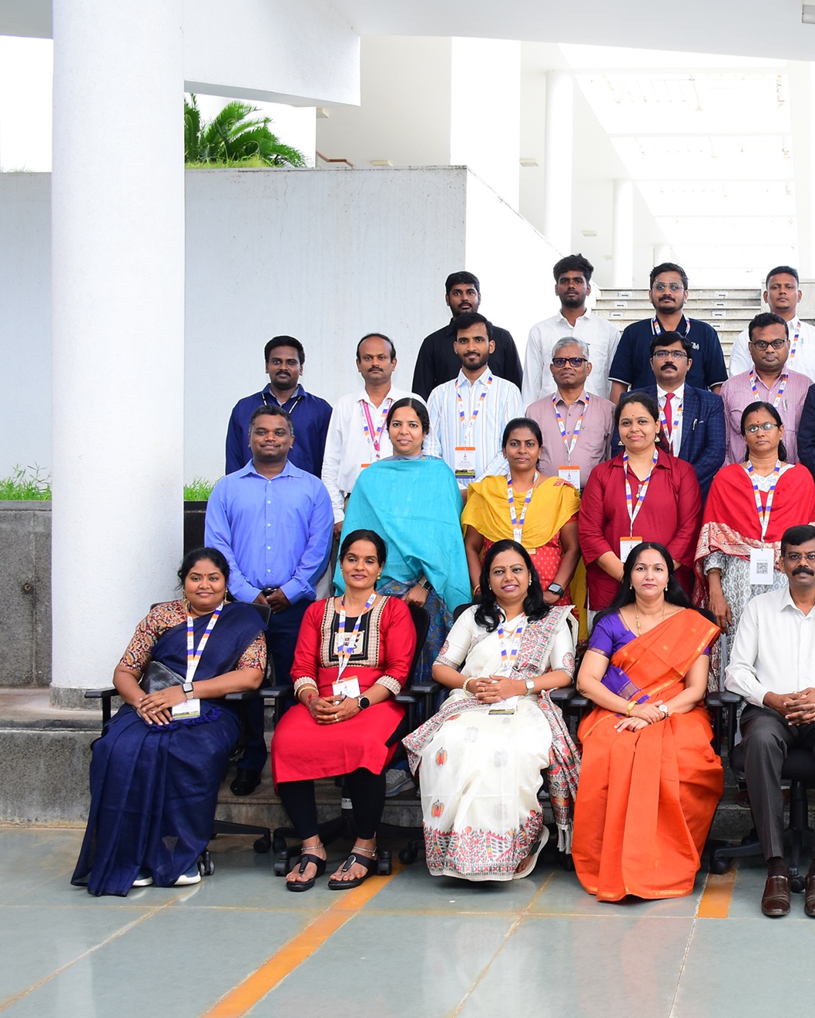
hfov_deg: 30.6
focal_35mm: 46
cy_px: 501
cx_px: 796
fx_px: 1387
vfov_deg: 40.3
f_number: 6.3
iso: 400
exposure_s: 1/125
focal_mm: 20
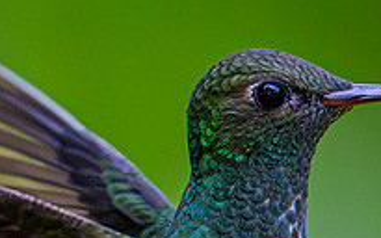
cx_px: -317
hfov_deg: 0.7
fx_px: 29969
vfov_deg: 0.5
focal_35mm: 2887
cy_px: 232
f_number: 4.5
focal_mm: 400
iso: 6400
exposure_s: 1/2000
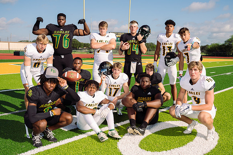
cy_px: 76
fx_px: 231
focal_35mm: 36
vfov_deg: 37.2
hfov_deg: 53.5
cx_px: 124
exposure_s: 1/250
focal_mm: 33
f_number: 9
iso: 50
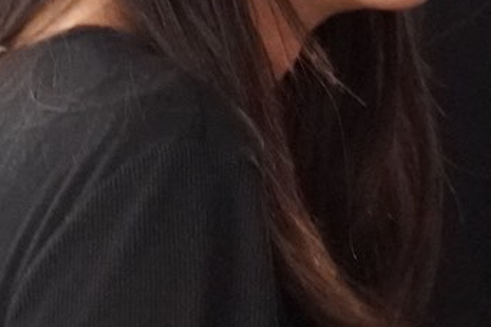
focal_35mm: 791
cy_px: 142
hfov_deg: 2.6
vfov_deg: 1.7
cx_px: 227
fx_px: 10781
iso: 4000
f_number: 4
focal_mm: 75
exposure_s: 1/160
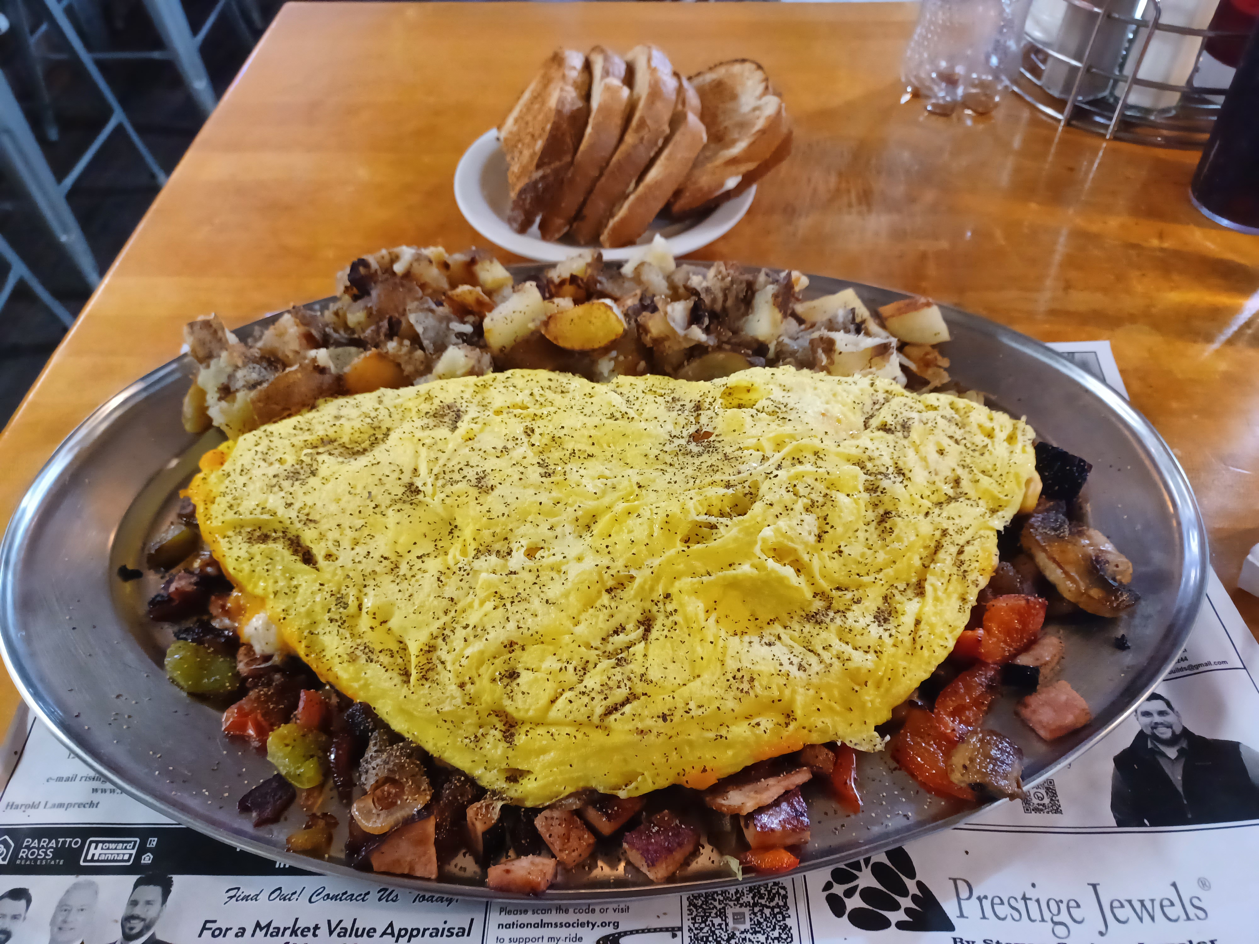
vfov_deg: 54.9
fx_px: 909
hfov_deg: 69.4
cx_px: 630
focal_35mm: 25
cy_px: 472
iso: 800
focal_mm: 4.6
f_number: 1.8
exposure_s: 1/24
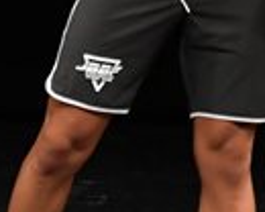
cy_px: -37
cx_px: -378
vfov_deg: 1.0
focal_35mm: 1510
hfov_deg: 1.3
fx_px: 11843
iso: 3200
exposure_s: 1/400
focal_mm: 180
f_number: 5.6
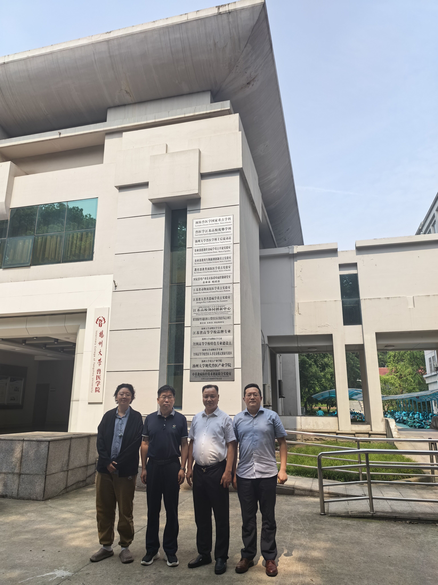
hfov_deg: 56.8
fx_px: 405
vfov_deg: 71.6
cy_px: 292
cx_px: 219
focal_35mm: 24
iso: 50
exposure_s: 1/2532
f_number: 2
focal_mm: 6.98
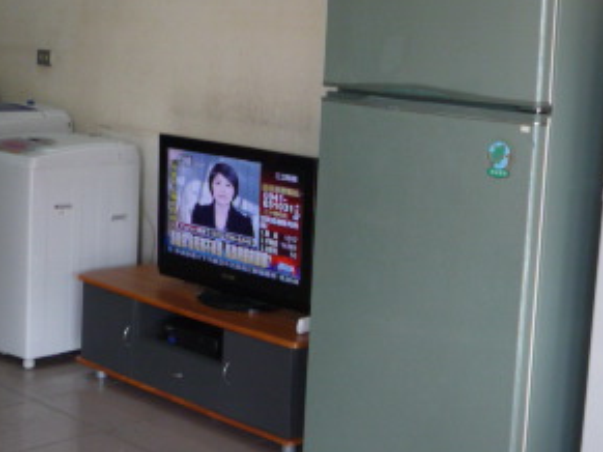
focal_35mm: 66
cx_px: 450
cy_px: 156
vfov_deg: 22.2
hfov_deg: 29.0
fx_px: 1149
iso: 100
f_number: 3.3
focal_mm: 5.2
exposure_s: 1/30
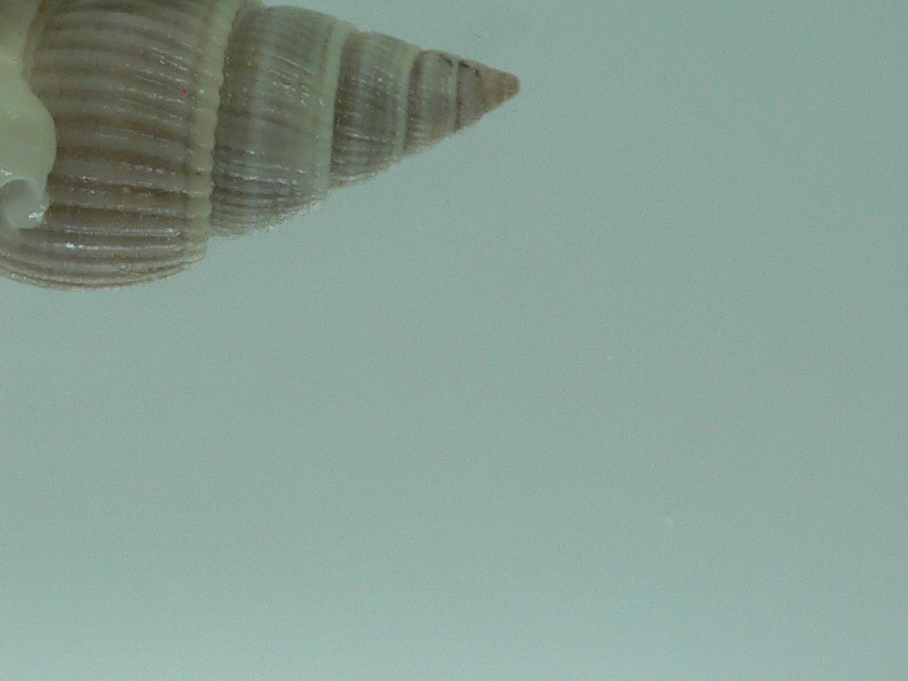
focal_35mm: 76
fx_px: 1994
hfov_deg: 24.8
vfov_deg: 18.7
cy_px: -54
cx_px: 74
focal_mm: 4.6
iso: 80
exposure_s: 1/60
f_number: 2.8
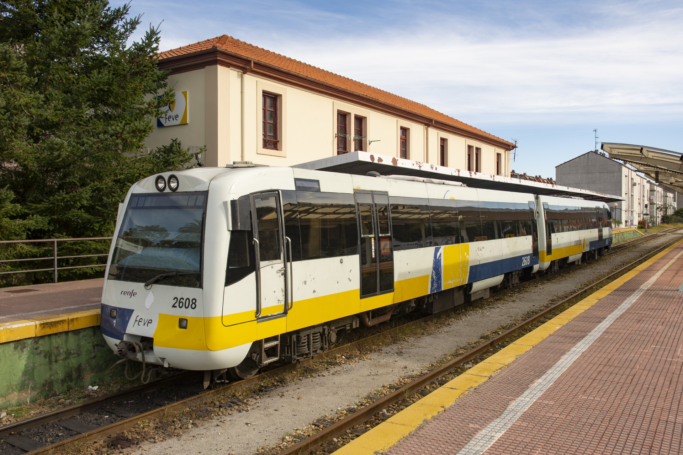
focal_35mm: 30
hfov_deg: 61.9
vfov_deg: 43.6
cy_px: 228
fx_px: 569
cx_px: 342
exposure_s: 1/200
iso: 100
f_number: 7.1
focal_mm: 20
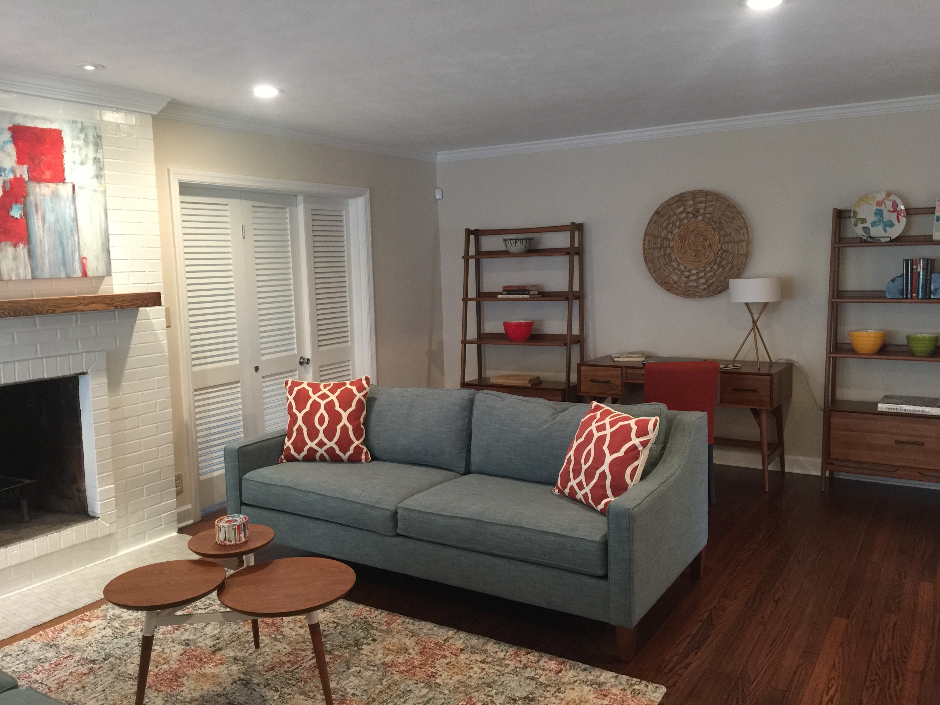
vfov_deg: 48.2
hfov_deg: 61.7
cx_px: 470
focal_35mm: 29
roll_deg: +0.1
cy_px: 352
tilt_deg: -6.8
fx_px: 787
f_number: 2.2
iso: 100
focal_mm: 4.15
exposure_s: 1/15
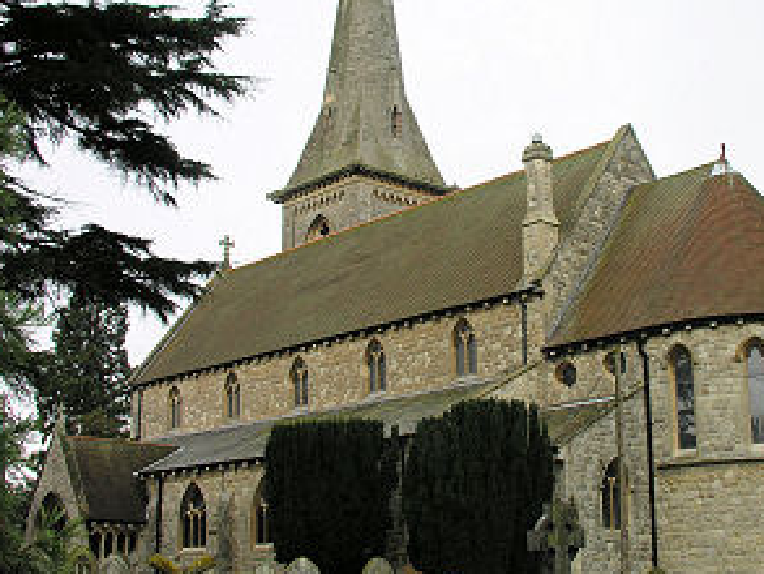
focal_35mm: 55
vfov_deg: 26.5
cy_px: 239
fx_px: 1214
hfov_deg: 34.7
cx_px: 480
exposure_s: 1/120
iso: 50
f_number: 4.5
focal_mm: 8.9
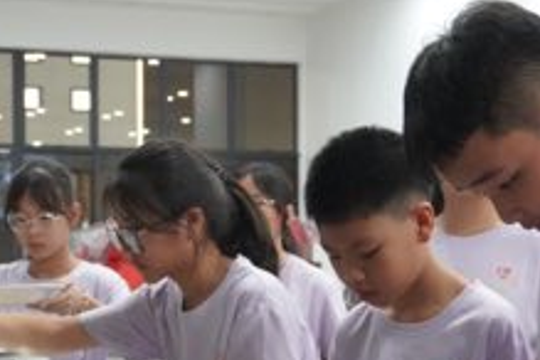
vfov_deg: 14.8
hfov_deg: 22.1
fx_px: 1380
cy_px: 298
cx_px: 266
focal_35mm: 92
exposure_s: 1/160
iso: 5000
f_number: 4.5
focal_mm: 28
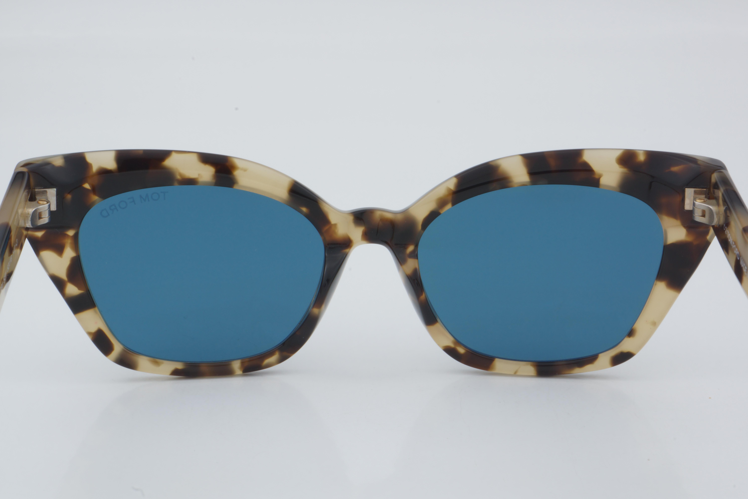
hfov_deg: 27.0
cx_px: 374
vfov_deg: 18.2
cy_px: 250
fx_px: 1558
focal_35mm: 75
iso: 100
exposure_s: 1/3
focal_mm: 50
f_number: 32
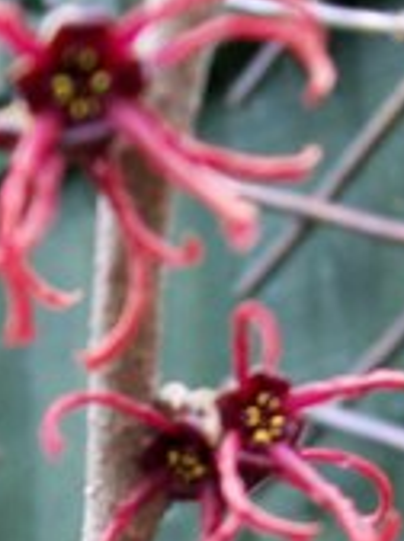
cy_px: 643
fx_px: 1468
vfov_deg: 19.7
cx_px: 103
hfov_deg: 15.6
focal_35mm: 94
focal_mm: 6
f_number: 2.7
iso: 146
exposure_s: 1/32
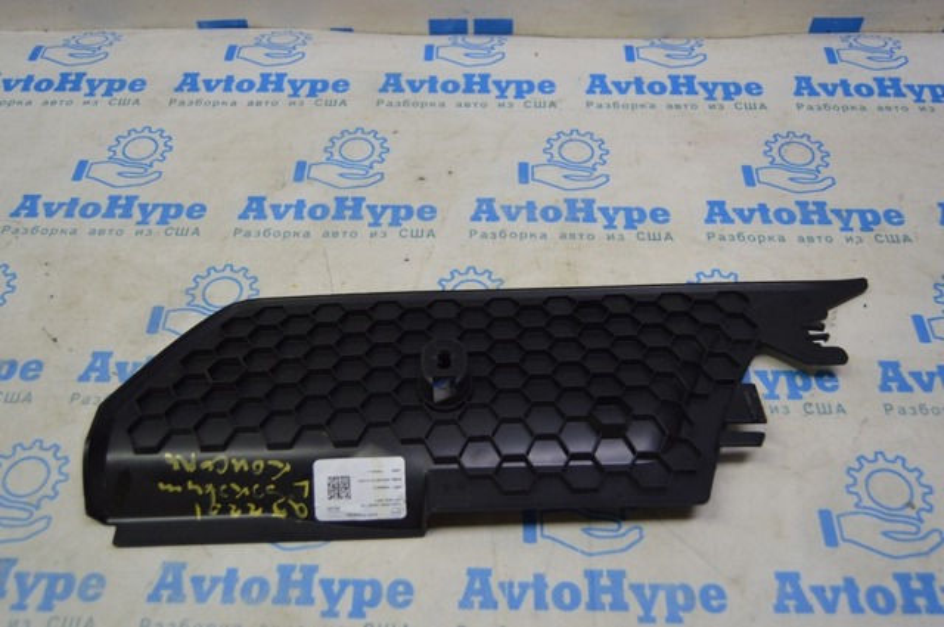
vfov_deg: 38.3
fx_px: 904
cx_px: 472
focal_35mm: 34
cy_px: 314
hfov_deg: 55.2
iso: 400
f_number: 4.5
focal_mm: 23
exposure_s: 1/80
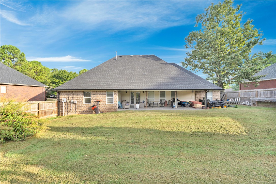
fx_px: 107
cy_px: 92
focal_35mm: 14
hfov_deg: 104.3
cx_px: 138
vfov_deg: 81.2
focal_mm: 14
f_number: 2.8
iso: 250
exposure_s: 1/320
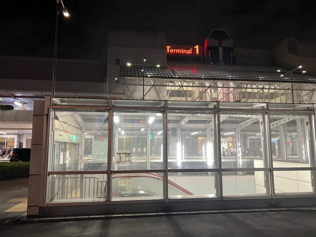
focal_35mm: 26
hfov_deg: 67.3
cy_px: 118
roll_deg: +0.5
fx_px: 237
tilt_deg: +8.2
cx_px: 158
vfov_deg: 53.1
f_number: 1.5
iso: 250
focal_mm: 5.7
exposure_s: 1/50
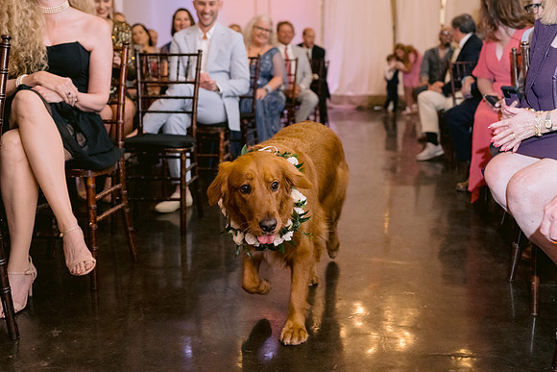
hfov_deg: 43.3
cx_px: 300
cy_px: 159
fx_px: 700
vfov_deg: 29.7
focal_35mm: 45
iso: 1600
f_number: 2.8
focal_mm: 35
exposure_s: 1/160
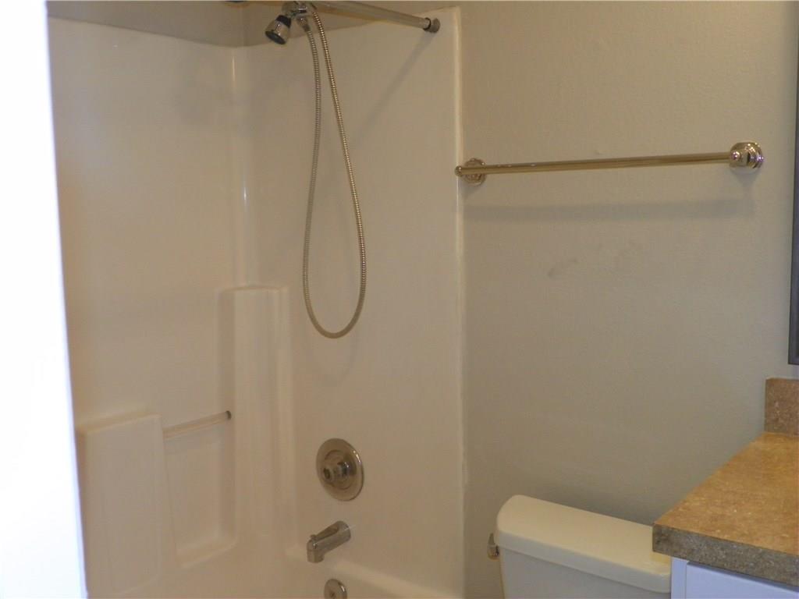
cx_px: 400
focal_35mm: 35
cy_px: 300
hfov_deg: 52.6
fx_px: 808
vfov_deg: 40.7
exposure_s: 1/125
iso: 200
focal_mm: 6.2
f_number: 3.2
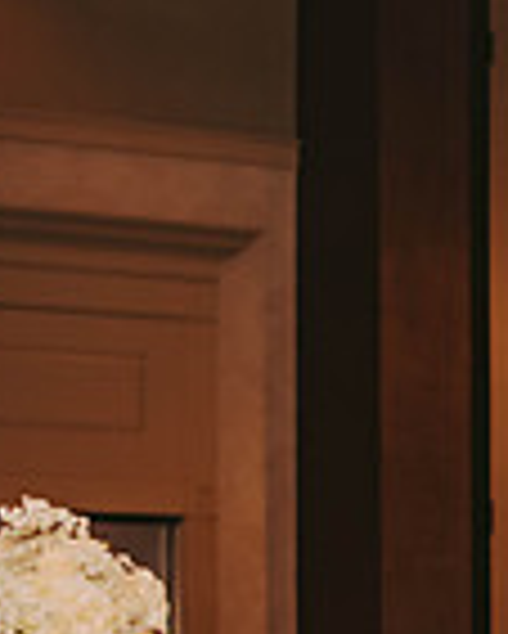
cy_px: 830
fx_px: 3623
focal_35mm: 193
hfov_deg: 7.5
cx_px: 1164
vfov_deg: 9.8
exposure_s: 1/125
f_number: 2.5
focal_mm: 50
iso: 800
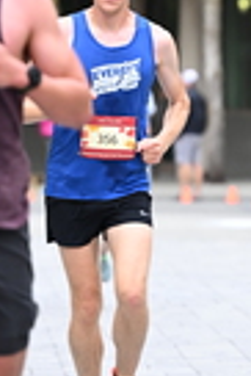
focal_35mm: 504
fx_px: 5257
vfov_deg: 4.1
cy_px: 64
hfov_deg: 2.7
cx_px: 498
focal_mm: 125
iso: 800
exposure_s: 1/1600
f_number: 2.8
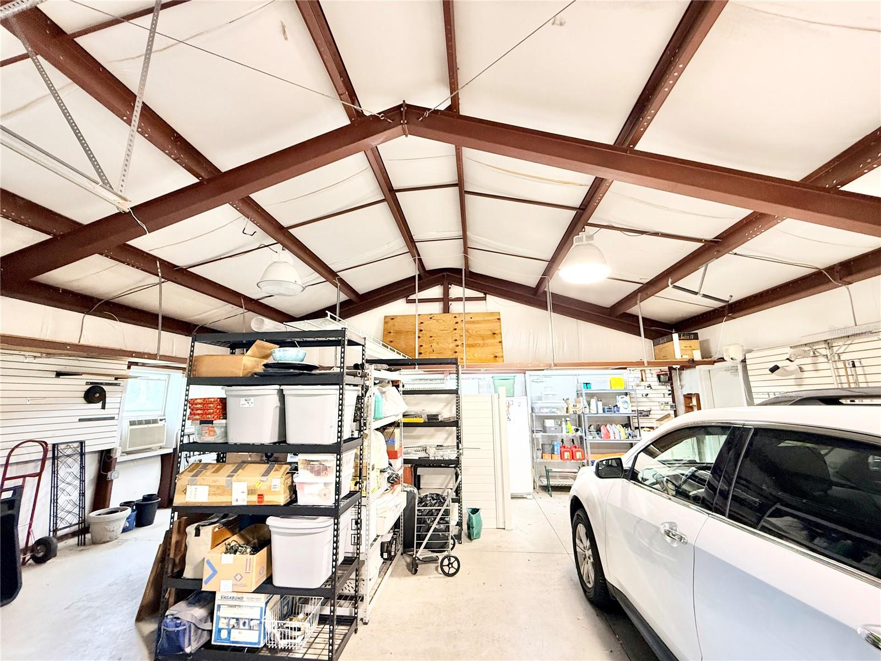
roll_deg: +0.8
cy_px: 330
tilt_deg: +11.7
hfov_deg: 102.1
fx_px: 356
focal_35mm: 14
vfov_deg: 85.7
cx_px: 440
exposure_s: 1/60
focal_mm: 2.22
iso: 250
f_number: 2.2
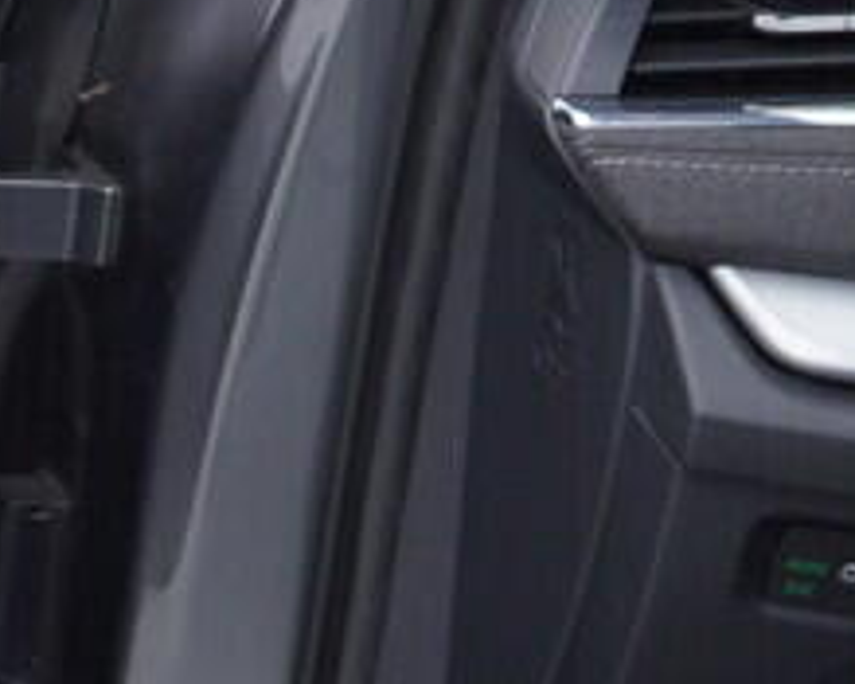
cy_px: 782
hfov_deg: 7.9
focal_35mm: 222
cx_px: -1343
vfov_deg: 6.9
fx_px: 5615
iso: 125
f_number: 3.2
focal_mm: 24
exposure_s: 1/50
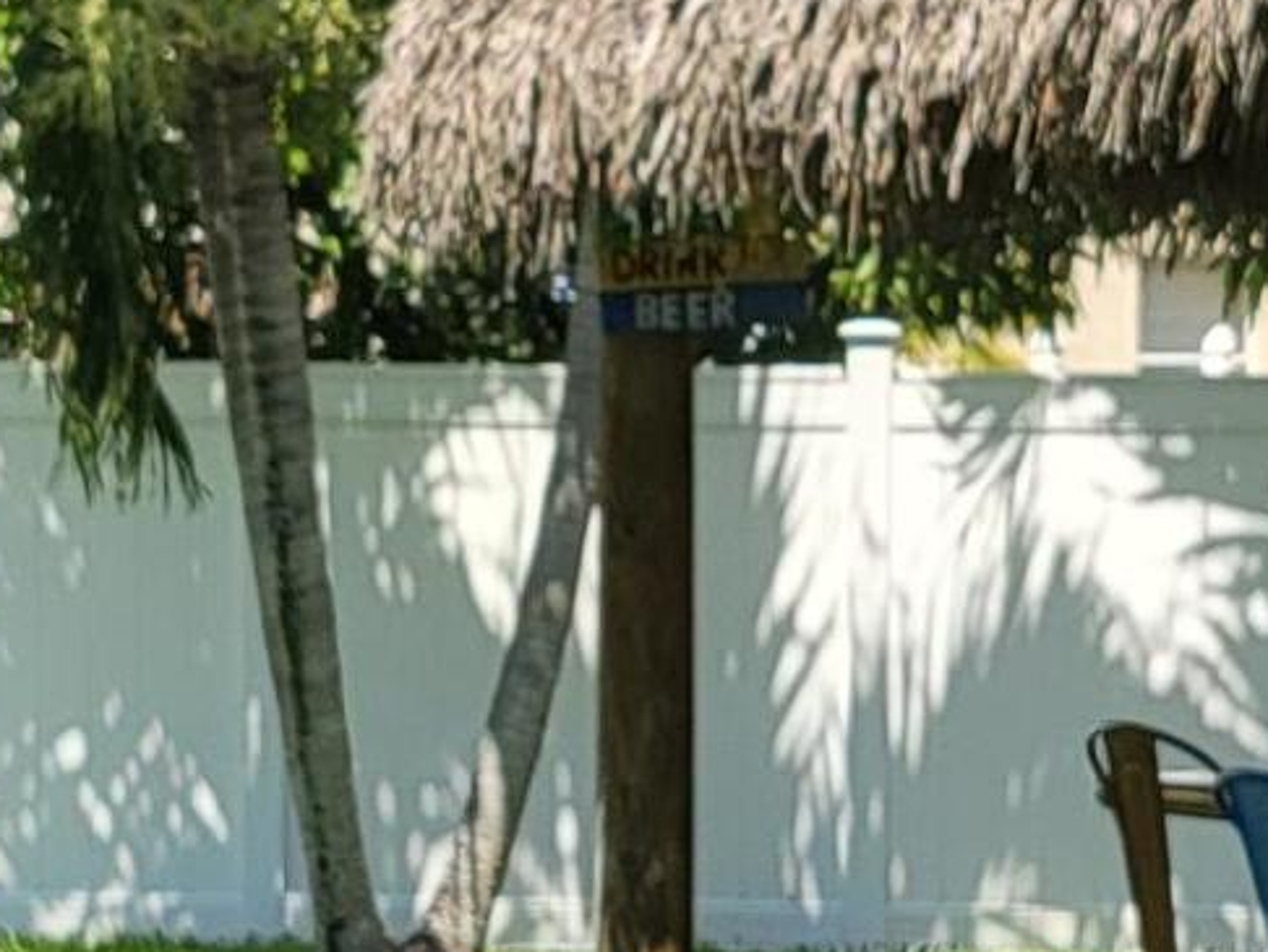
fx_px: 5644
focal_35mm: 154
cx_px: 968
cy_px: 670
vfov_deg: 9.6
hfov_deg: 12.8
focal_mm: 4.25
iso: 50
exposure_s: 1/1775
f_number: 1.8
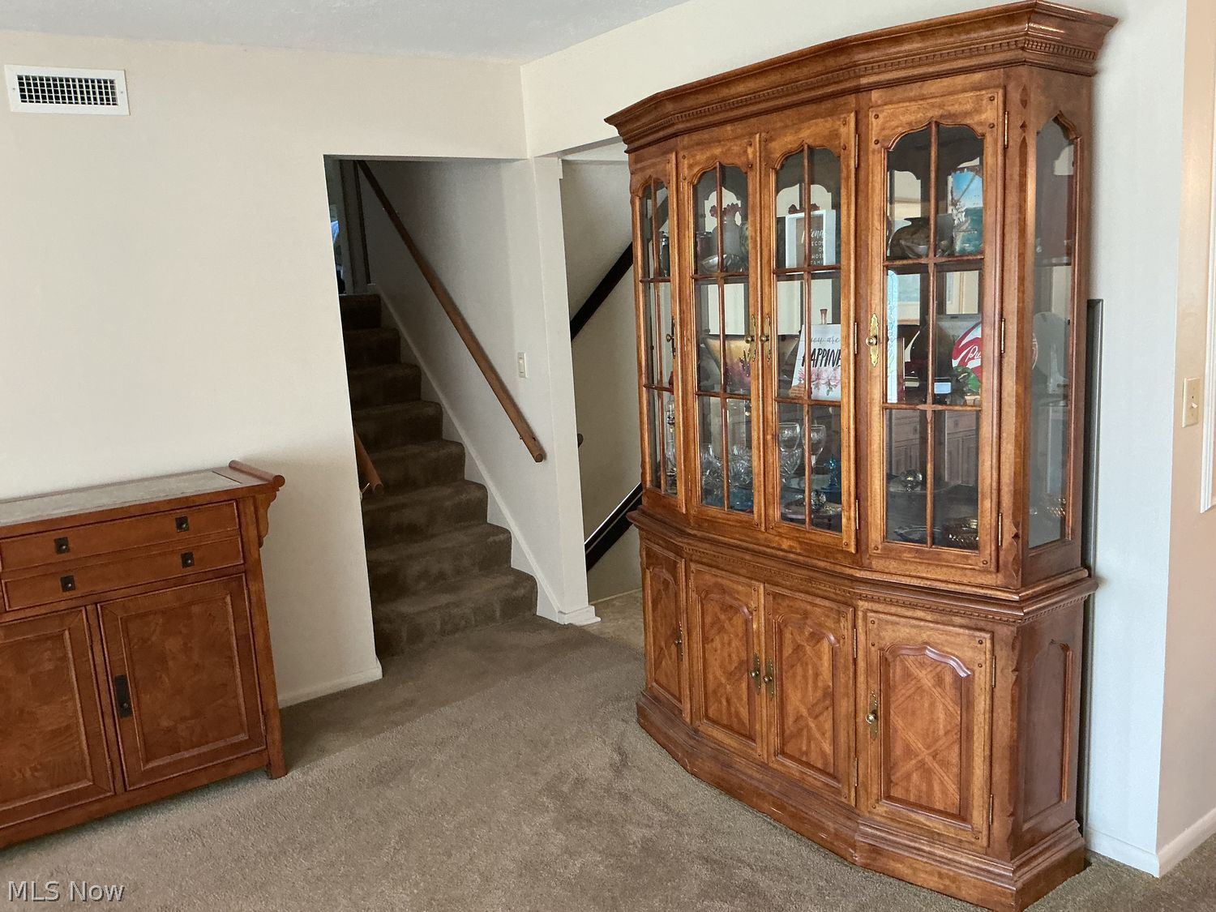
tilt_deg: -10.3
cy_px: 456
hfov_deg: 61.7
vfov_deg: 48.2
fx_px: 1019
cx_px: 608
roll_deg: +4.7
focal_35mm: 29
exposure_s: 1/60
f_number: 1.8
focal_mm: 3
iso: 200
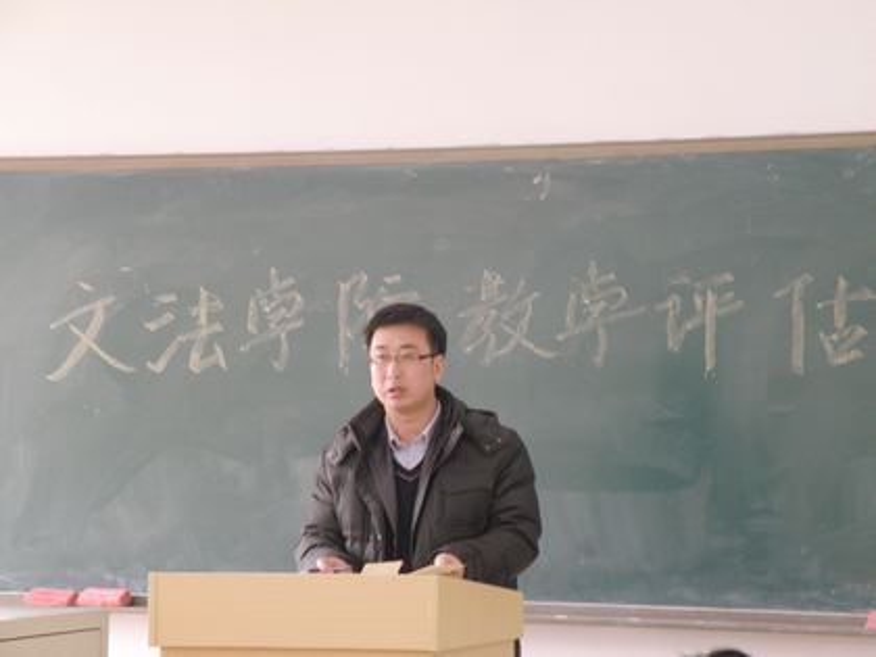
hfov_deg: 13.7
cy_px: 328
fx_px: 3644
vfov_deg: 10.3
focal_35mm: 144
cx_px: 438
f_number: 4.3
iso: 125
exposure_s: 1/20
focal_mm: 25.54
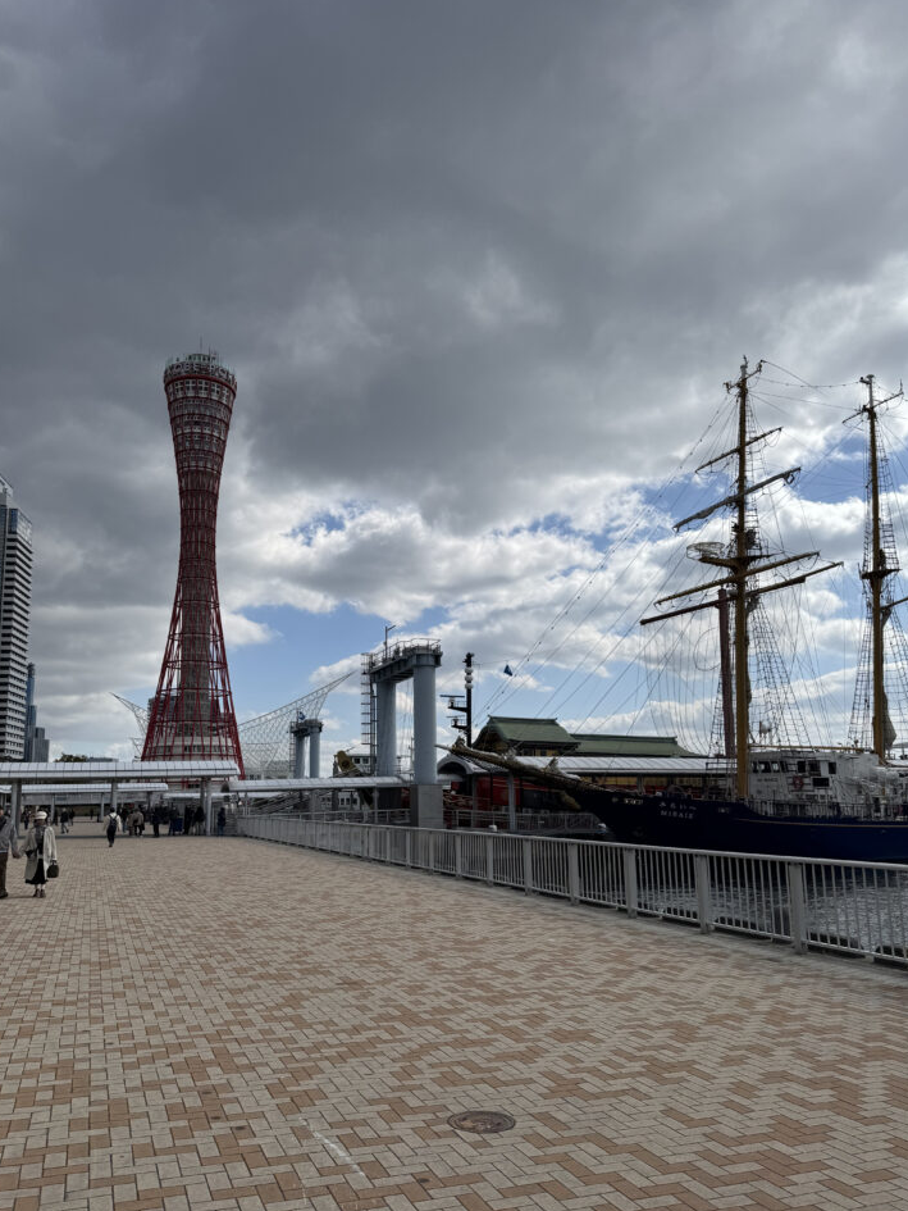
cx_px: 421
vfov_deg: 67.2
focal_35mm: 26
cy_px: 651
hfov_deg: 53.0
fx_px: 909
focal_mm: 6.76
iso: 80
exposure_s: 1/10417
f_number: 1.78
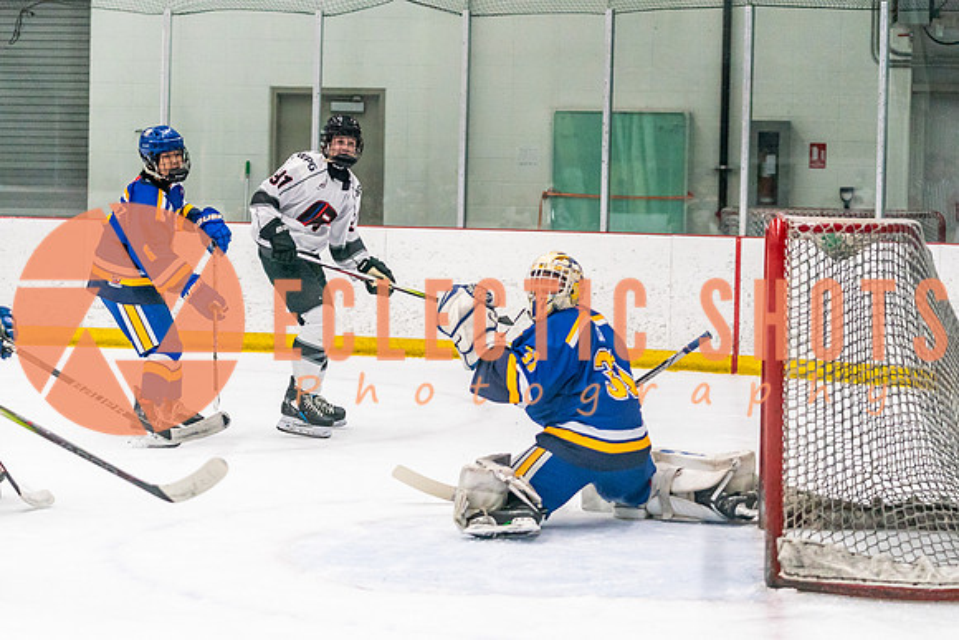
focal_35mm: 112
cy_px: 281
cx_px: 491
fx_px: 2977
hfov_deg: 18.3
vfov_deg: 12.3
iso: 3200
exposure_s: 1/1250
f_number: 2.8
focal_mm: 73
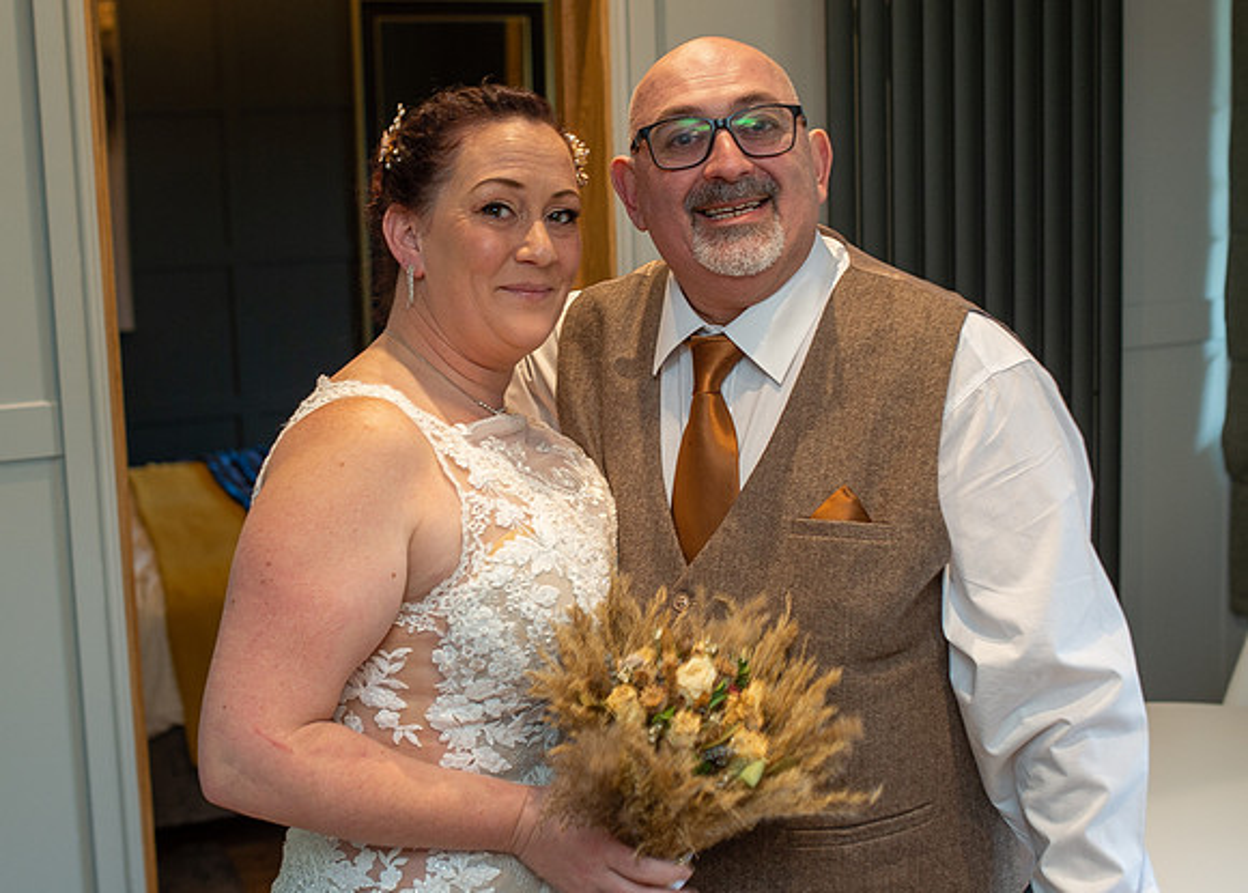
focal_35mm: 49
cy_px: 335
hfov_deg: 39.8
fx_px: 1724
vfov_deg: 28.9
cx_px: 573
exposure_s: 1/80
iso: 160
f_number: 3.2
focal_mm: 35
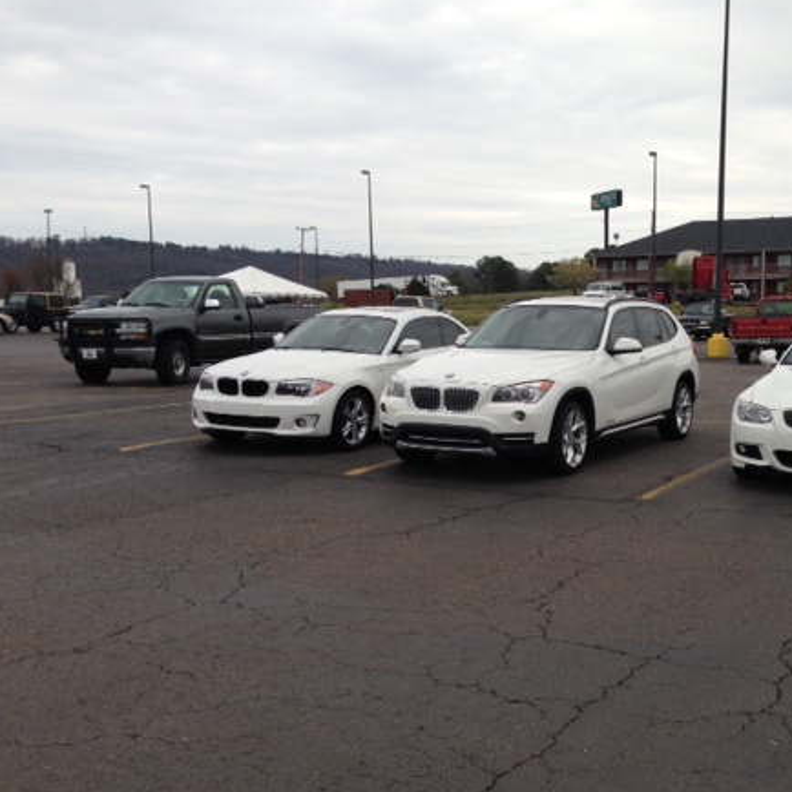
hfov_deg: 38.4
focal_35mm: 43
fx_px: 1113
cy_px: 431
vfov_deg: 39.1
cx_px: 569
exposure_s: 1/326
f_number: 2.4
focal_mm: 4.13
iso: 50
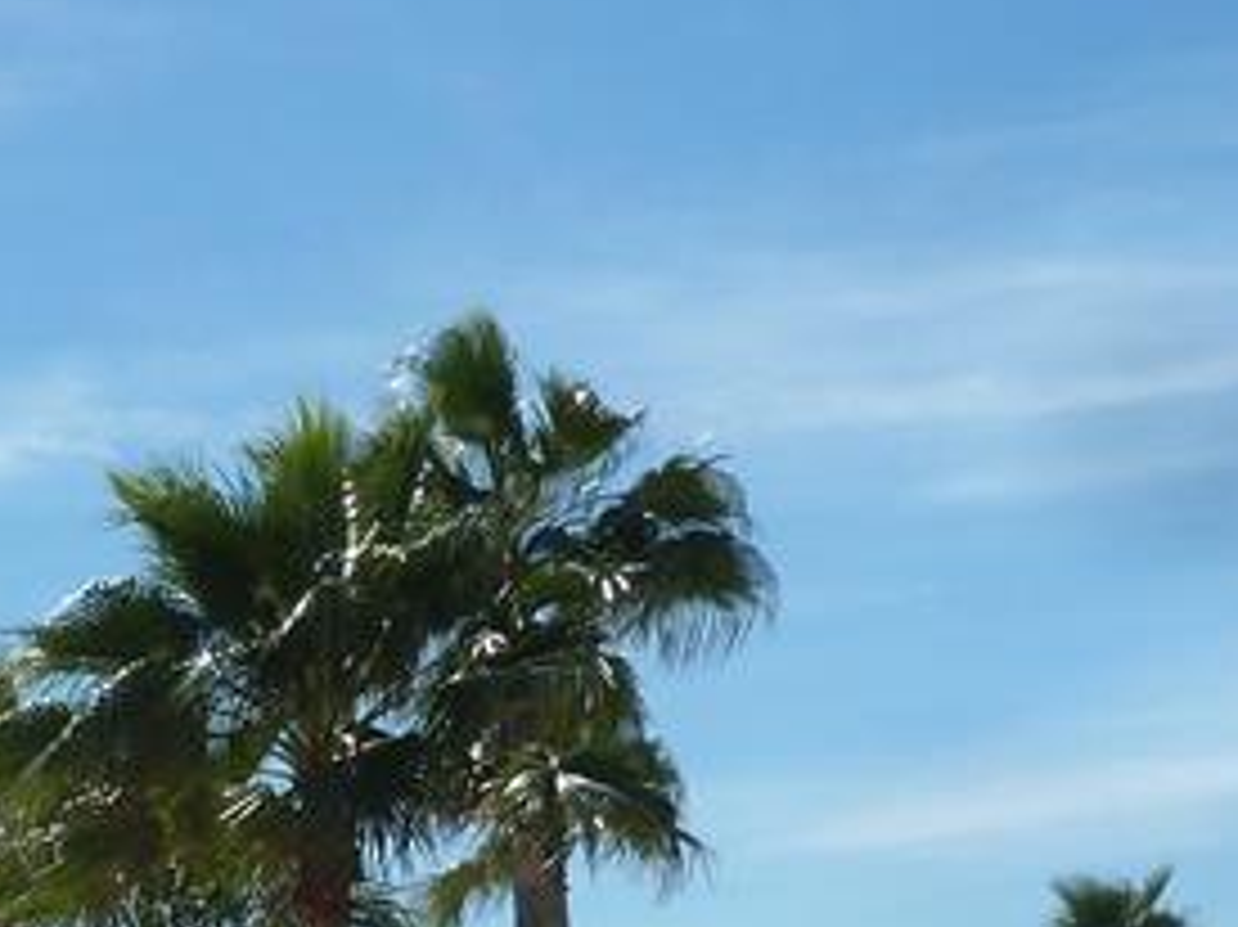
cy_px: 1512
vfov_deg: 14.5
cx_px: -149
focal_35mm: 93
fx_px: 3325
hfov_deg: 20.1
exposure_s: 1/500
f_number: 5.6
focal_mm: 4.1
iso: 80
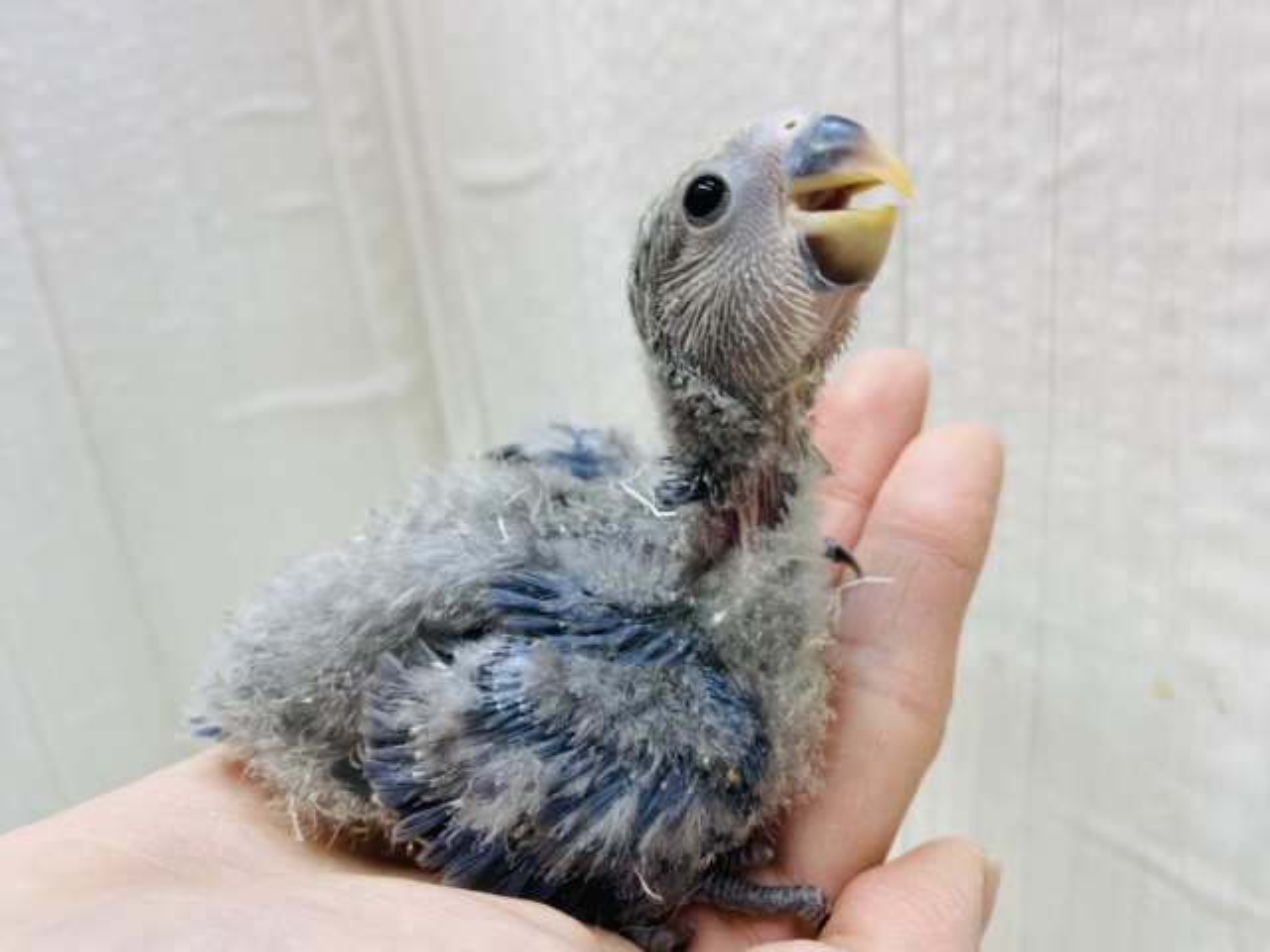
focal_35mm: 25
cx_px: 635
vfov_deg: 54.9
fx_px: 917
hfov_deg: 69.4
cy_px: 476
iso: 100
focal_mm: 4.25
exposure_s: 1/100
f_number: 1.8
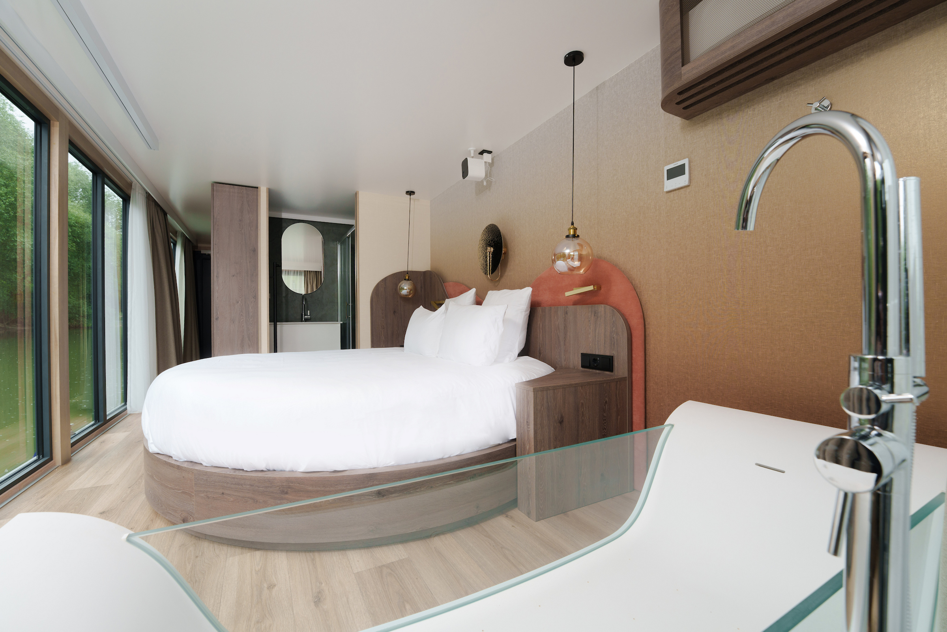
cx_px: 474
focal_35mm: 14
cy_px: 316
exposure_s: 1/25
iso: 250
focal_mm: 14
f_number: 9
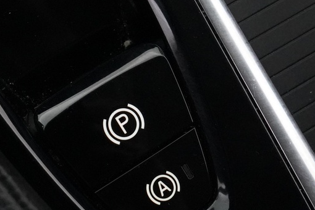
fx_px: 779
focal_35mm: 89
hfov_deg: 22.5
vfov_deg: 15.1
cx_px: 48
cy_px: -1
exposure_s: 1/60
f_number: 5.6
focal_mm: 28
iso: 12800
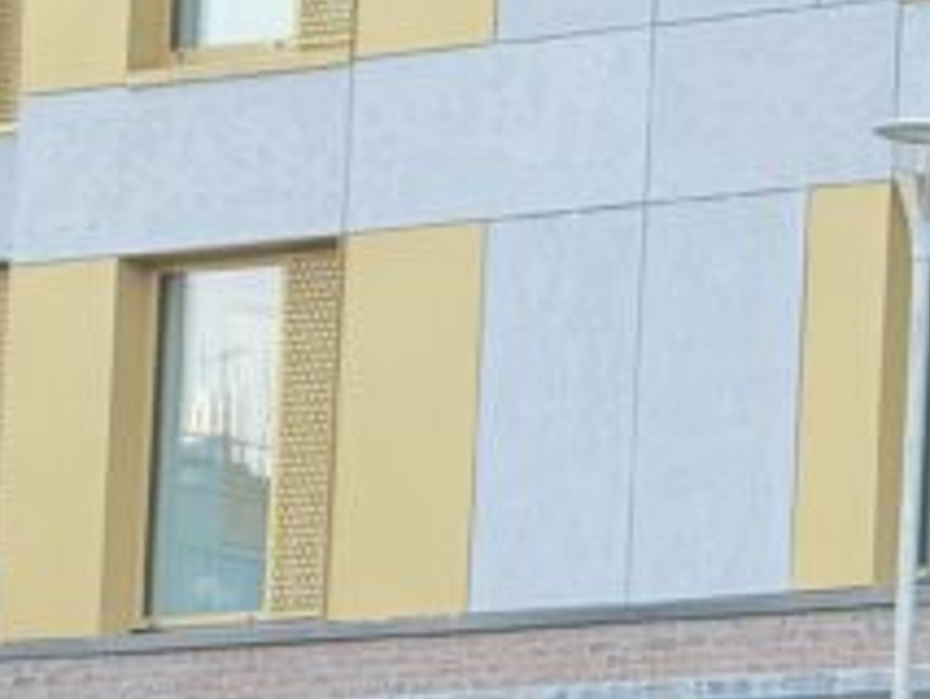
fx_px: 11613
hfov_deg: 4.6
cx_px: 886
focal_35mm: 432
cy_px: 716
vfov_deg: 3.4
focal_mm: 15.66
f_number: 2.8
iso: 320
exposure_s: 1/60
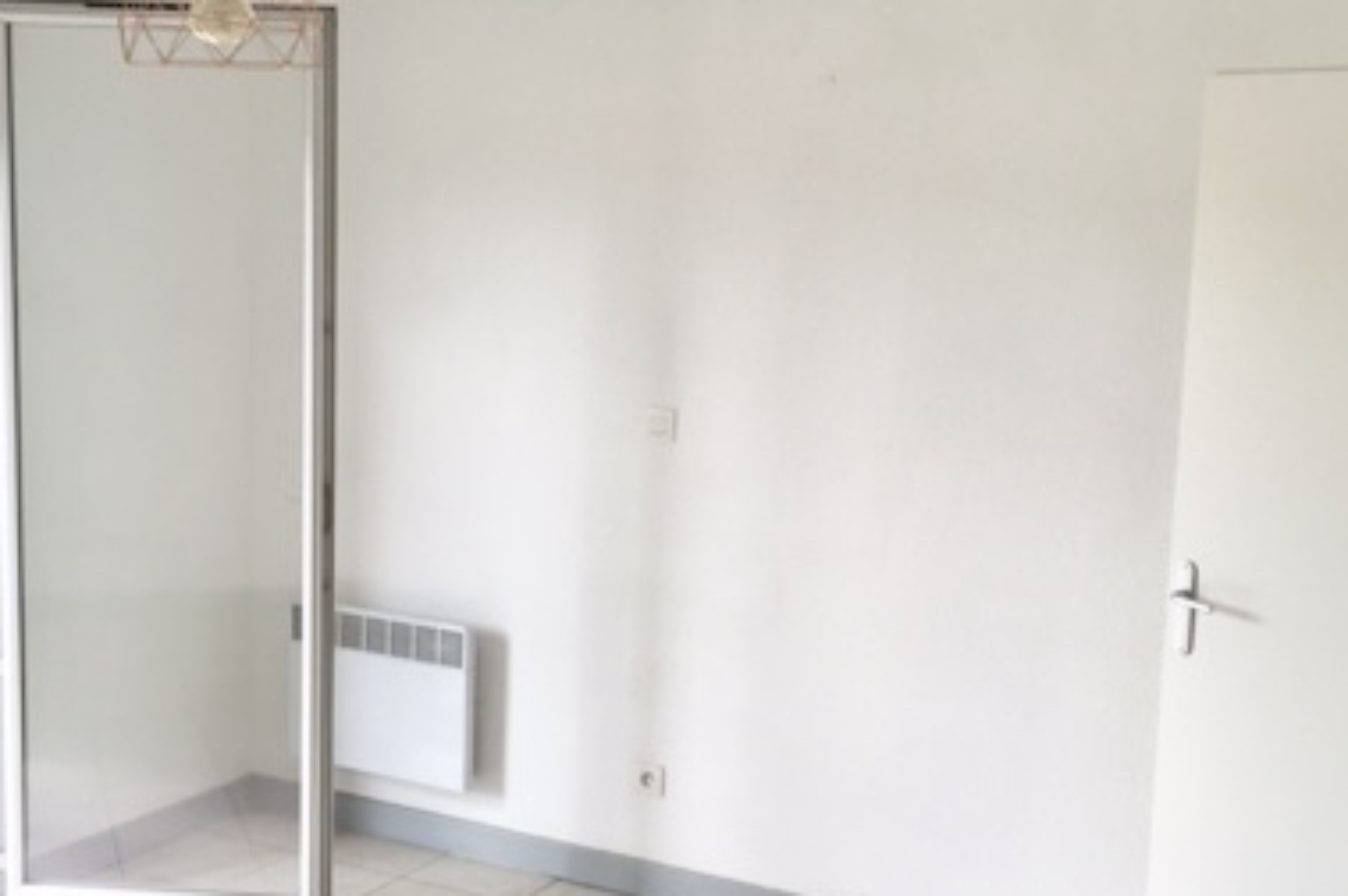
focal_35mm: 51
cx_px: 619
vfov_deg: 26.4
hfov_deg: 38.9
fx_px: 1908
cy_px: 484
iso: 32
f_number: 2.2
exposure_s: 1/100
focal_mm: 4.15
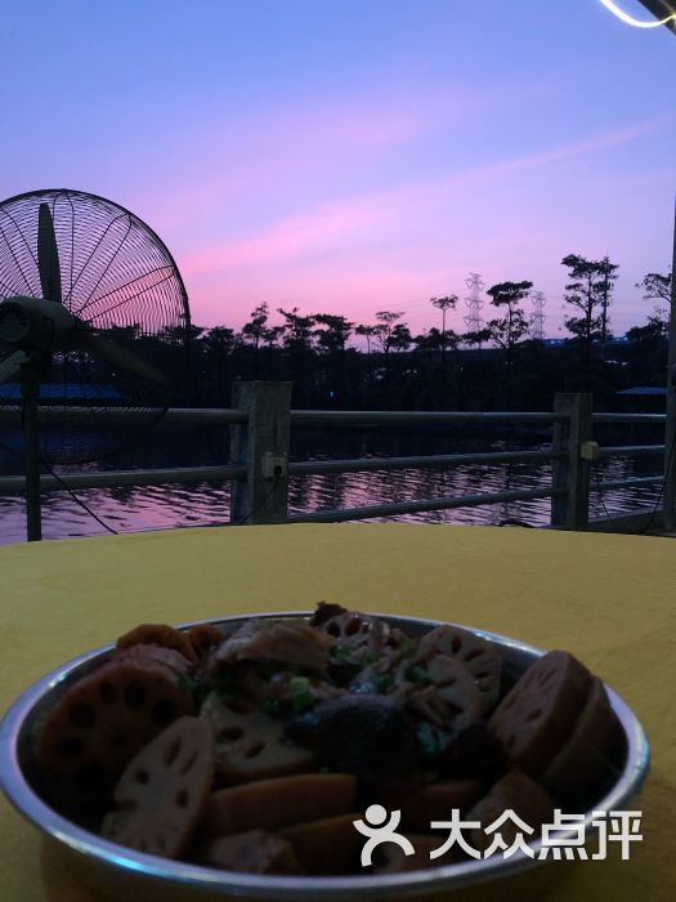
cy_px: 451
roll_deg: -0.9
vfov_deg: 61.7
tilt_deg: -2.9
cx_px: 338
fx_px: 755
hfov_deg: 48.2
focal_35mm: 29
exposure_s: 1/25
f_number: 1.8
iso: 32
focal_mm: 3.99
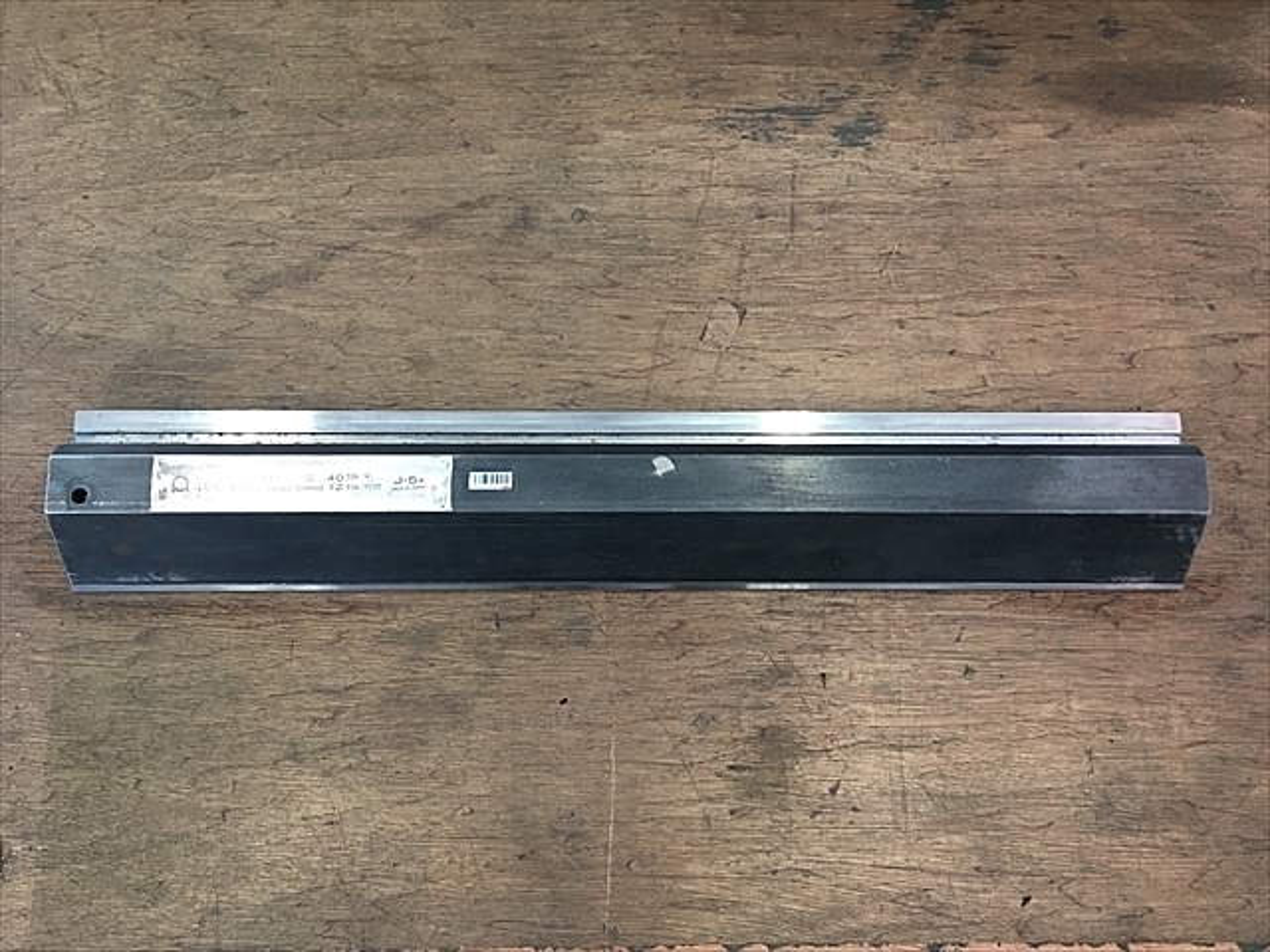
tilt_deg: -79.0
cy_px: 476
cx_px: 635
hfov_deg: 61.7
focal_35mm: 29
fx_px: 1064
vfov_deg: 48.2
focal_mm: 4.15
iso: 80
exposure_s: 1/30
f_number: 2.2
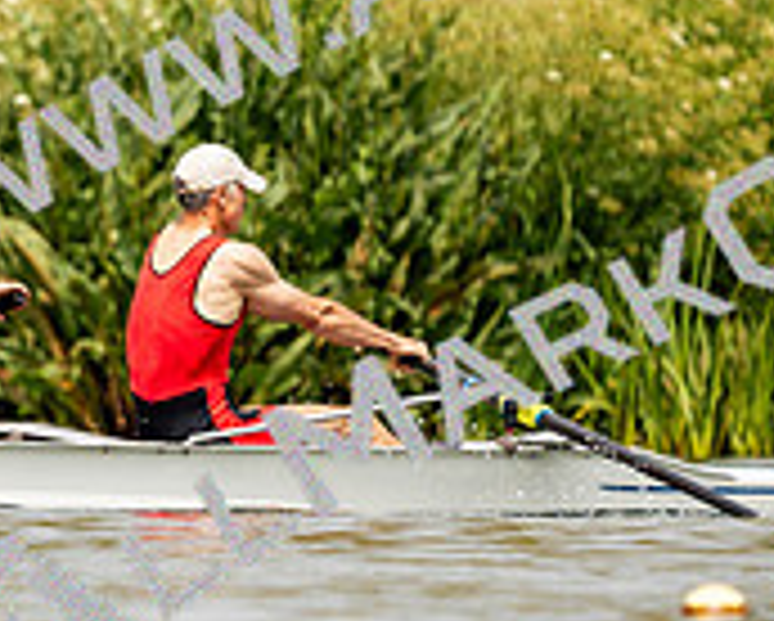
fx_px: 43505
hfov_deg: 1.0
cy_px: 322
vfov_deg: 0.8
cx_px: -410
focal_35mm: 1897
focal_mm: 600
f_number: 6.3
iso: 160
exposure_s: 1/2000
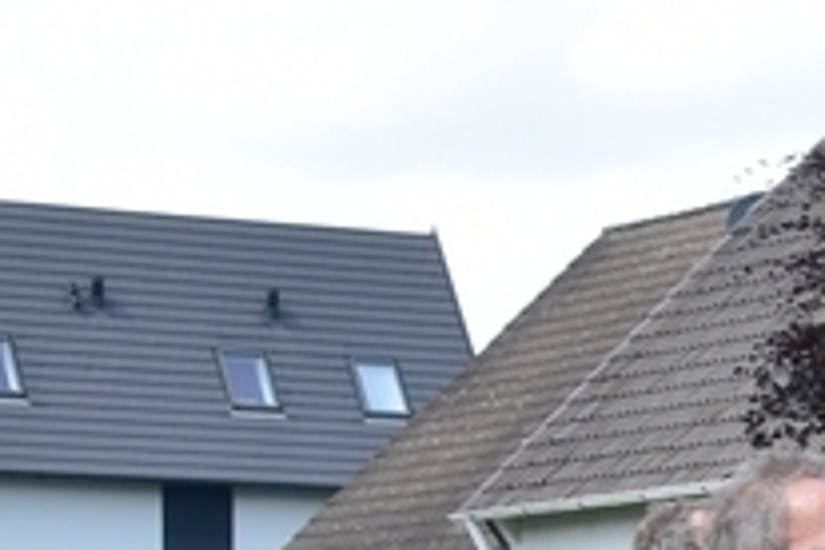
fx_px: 4675
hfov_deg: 9.8
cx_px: 1220
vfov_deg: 6.5
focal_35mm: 204
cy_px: 1162
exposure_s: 1/160
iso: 160
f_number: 6.3
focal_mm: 22
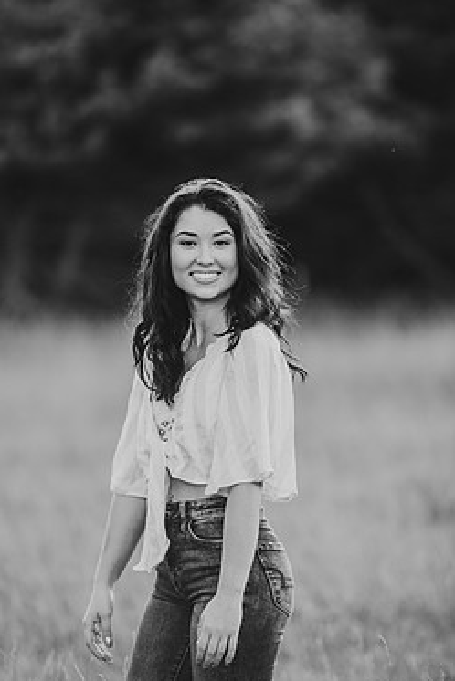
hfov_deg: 8.1
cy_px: 372
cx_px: 212
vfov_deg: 12.2
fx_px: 3201
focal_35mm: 169
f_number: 2.8
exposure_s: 1/400
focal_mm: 140
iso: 250
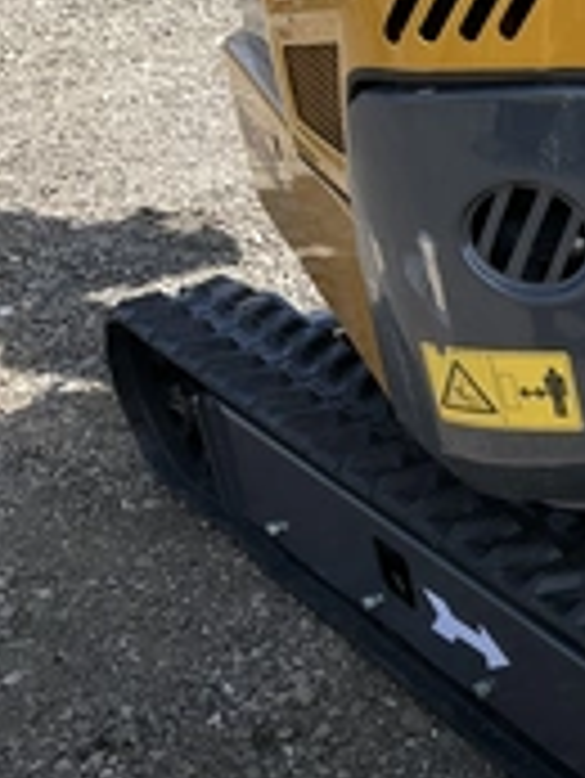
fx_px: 1508
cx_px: 824
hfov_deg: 19.7
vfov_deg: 28.1
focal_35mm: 67
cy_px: 661
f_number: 1.8
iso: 25
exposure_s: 1/962
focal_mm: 3
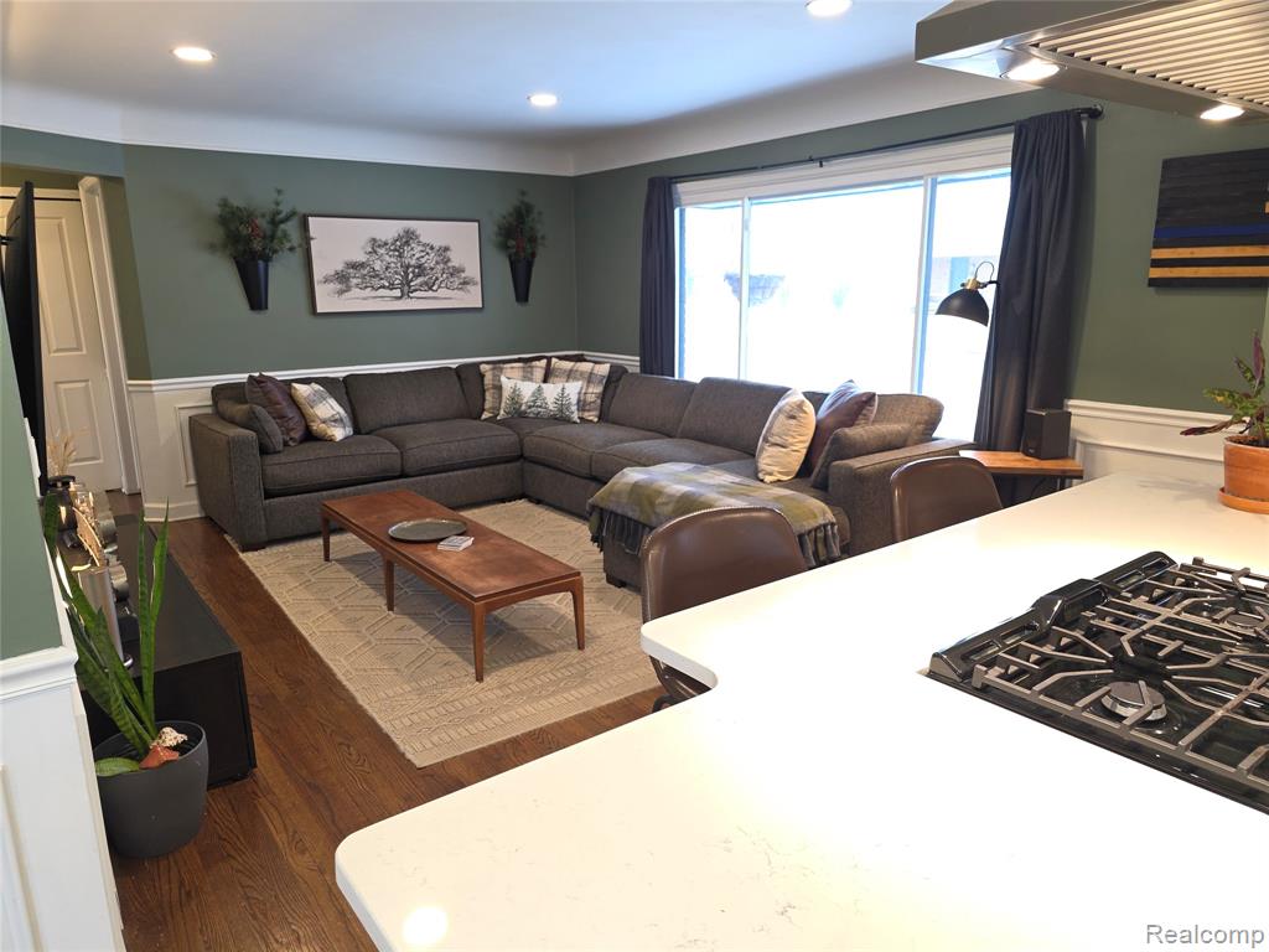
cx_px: 634
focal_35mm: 23
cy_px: 476
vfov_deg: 58.9
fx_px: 843
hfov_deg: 73.9
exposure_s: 1/30
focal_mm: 6.3
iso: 100
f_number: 1.7
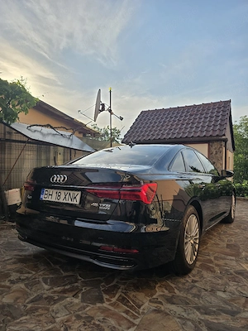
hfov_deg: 58.9
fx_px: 220
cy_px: 166
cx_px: 124
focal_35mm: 23
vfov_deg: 73.9
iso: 12
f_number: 1.7
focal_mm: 6.3
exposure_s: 1/1111
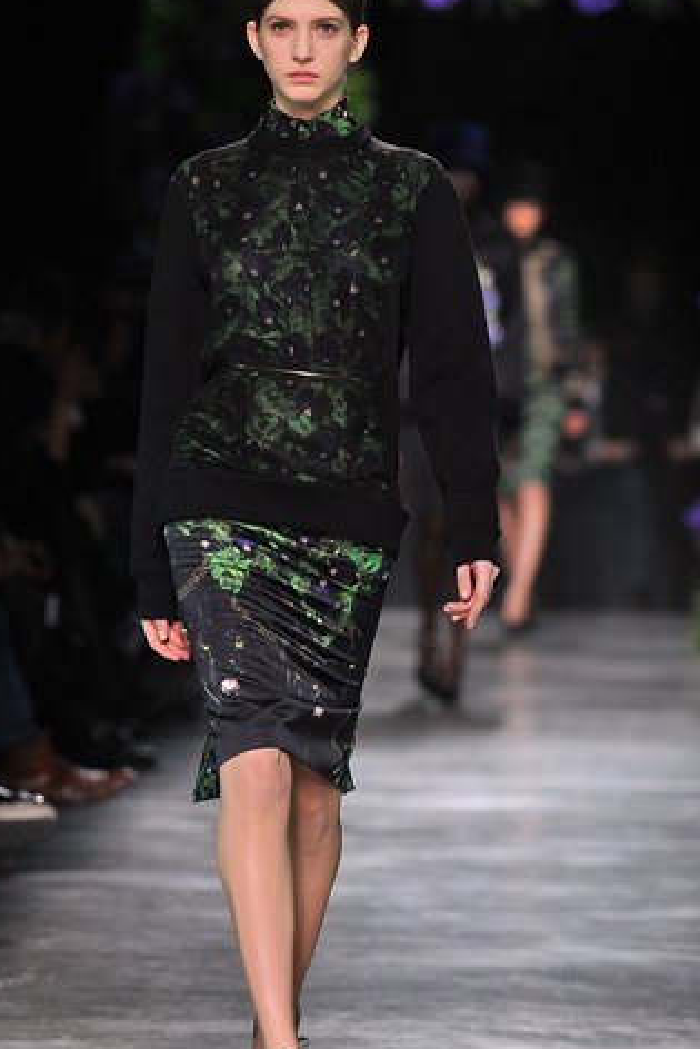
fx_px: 7402
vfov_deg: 8.1
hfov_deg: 5.4
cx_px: 293
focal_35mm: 254
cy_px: 567
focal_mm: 200
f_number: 4
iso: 2000
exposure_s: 1/400
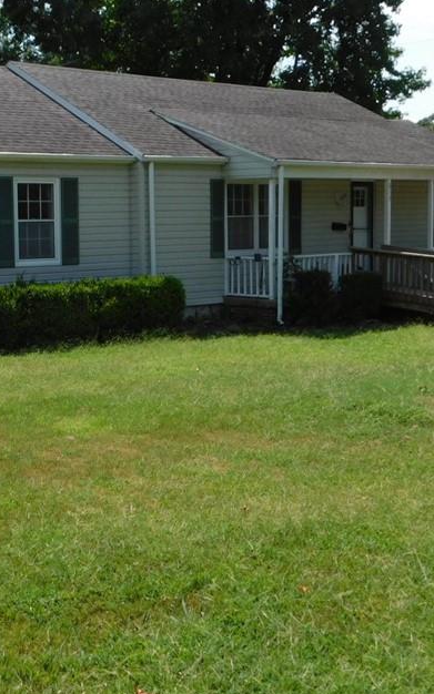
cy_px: 317
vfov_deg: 38.8
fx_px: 985
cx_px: 27
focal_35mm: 52
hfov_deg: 24.0
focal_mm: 5.3
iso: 125
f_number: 3.2
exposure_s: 1/1250
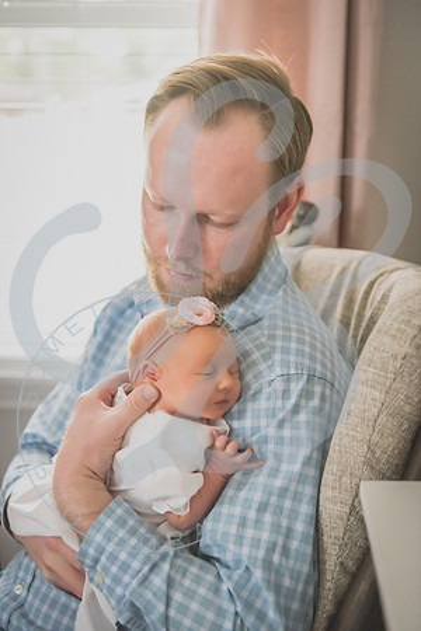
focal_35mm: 52
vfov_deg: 38.2
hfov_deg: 26.0
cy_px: 316
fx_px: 912
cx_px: 210
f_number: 2.8
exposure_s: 1/125
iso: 2500
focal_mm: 52
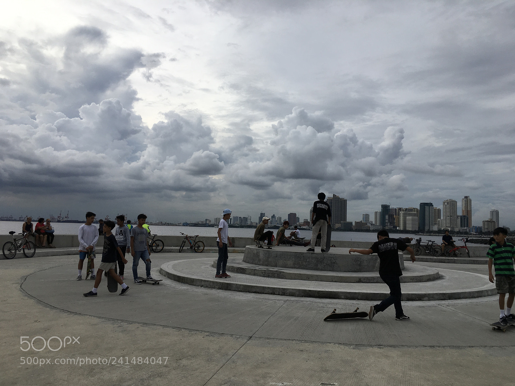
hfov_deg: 61.7
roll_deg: -1.7
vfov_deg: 48.2
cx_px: 258
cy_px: 193
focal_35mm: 29
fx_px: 431
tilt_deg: +5.6
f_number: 2.2
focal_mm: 4.15
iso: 25
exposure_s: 1/732
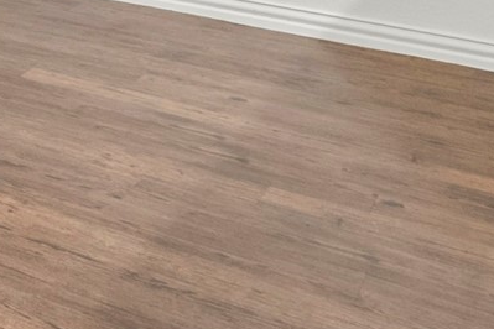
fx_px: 1194
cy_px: -341
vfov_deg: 13.4
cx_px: -516
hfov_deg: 16.9
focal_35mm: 87
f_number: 8
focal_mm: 16
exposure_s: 1/2
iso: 2000
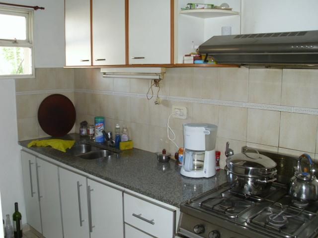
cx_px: 159
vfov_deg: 37.7
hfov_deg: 49.0
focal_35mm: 38
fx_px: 349
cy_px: 119
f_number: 3
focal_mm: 6.36
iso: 200
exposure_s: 1/60
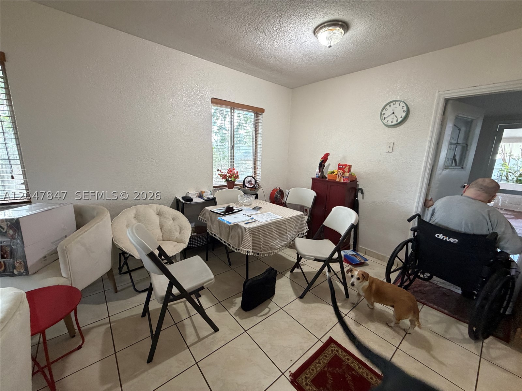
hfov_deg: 102.1
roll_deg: -2.1
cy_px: 196
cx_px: 261
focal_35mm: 14
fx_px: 211
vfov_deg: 85.7
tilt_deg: -12.6
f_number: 2.2
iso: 320
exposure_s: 1/60
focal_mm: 2.22
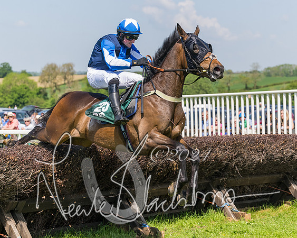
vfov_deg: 15.5
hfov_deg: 19.3
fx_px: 871
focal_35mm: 99
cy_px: 106
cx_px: 170
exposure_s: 1/4000
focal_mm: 70
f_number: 4
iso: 400
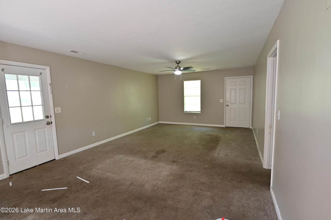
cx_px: 166
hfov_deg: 93.3
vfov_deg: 70.4
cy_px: 110
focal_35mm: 17
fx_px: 156
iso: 200
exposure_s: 1/30
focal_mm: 17
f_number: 3.2
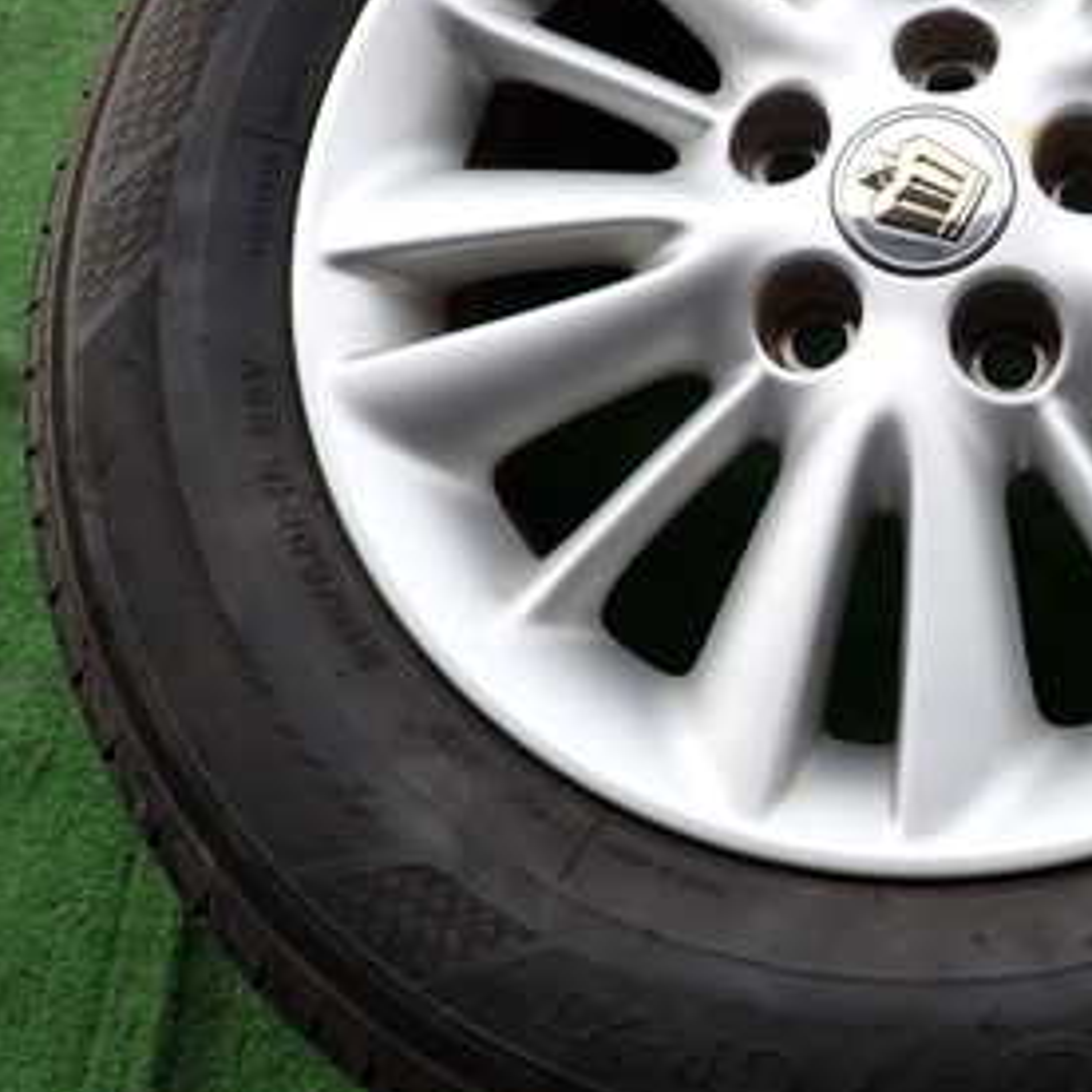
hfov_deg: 34.0
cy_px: 237
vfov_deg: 34.4
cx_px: 922
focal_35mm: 48
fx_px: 1713
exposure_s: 1/500
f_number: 2.8
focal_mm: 4.5
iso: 100
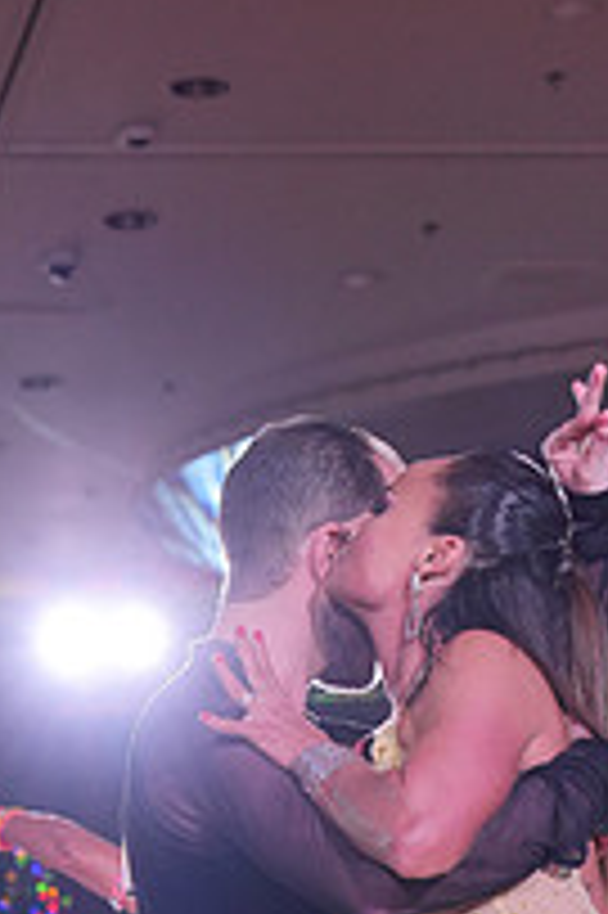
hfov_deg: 8.6
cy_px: 1283
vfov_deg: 12.3
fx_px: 4060
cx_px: 345
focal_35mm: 160
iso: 1600
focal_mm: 56
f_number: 4
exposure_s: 1/500
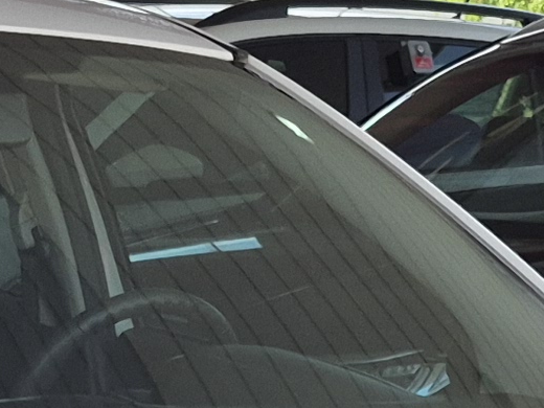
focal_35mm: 177
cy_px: 1061
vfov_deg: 7.7
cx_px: 295
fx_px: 2782
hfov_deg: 11.2
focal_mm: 5.4
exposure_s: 1/932
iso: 80
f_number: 1.8
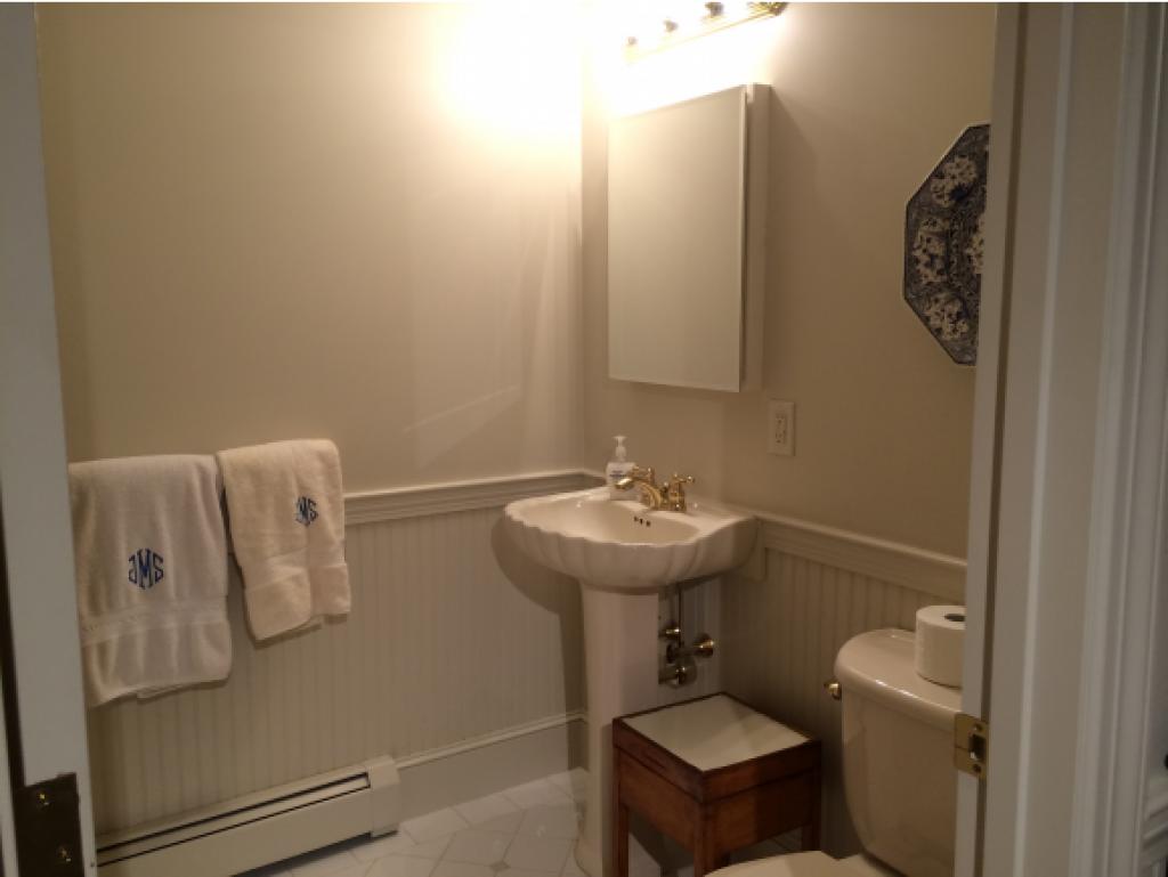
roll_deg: -0.3
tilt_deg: -7.9
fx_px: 979
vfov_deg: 48.3
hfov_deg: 61.6
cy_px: 438
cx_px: 584
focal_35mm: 29
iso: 50
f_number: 2.2
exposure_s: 1/30
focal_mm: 4.15
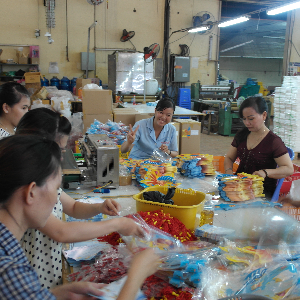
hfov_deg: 42.8
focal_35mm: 39
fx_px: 382
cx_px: 160
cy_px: 151
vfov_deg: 42.8
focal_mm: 20
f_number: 3.5
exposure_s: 1/20
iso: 400
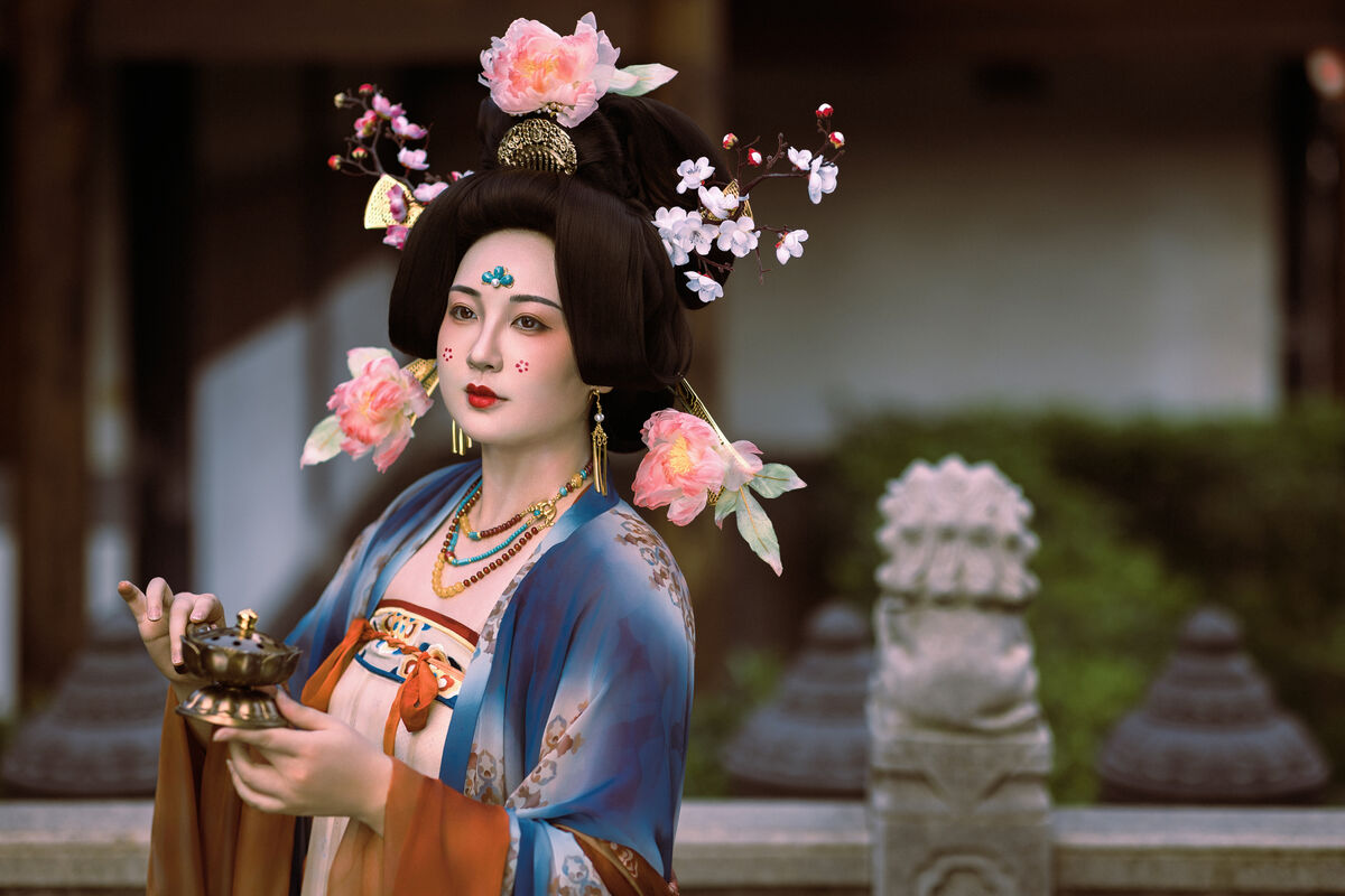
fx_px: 3175
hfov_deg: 23.9
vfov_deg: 16.1
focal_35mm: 85
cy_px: 448
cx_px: 672
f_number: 2
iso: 100
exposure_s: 1/1250
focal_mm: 85
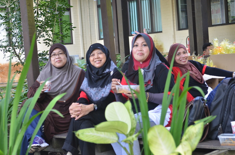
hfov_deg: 26.0
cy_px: 78
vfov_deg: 17.4
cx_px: 118
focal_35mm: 78
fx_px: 508
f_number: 4.5
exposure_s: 1/125
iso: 1000
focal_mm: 52
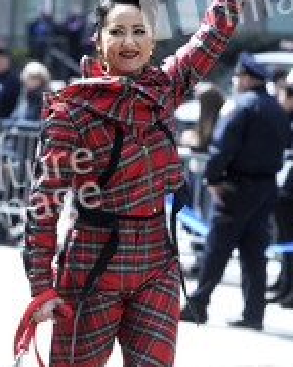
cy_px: 299
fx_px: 1823
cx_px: 56
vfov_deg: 11.4
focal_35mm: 168
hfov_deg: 9.2
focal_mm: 80
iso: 400
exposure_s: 1/2500
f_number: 9
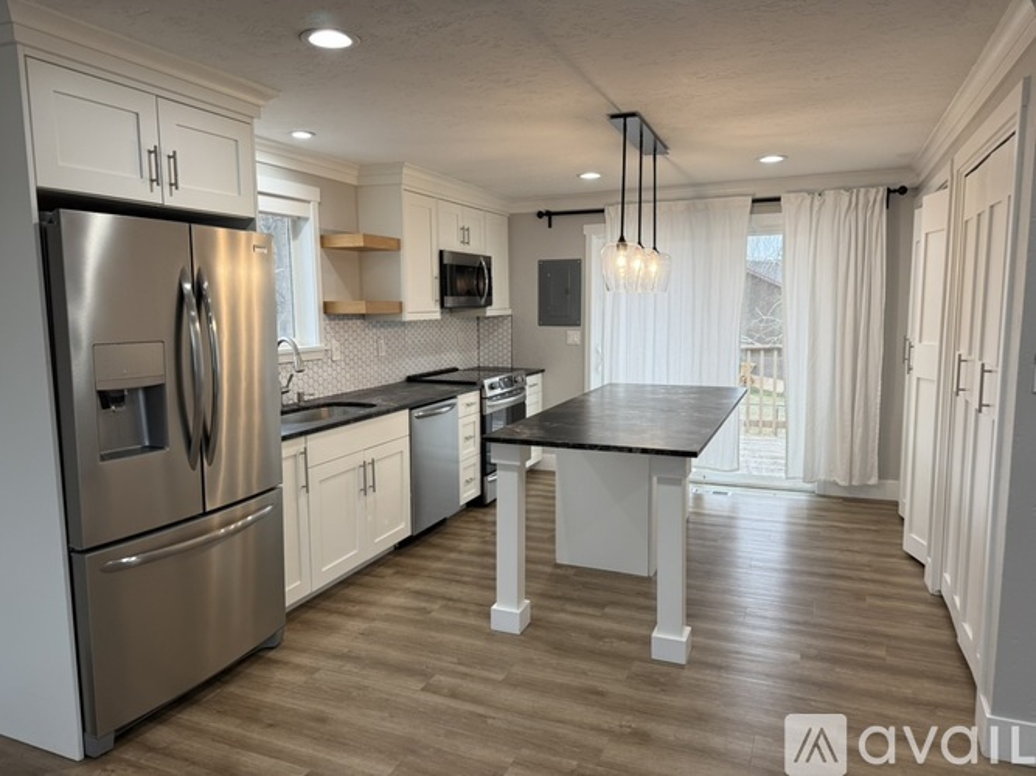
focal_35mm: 24
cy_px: 388
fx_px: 718
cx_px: 518
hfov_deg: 71.6
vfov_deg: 56.8
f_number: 1.78
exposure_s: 1/125
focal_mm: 6.76
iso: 100
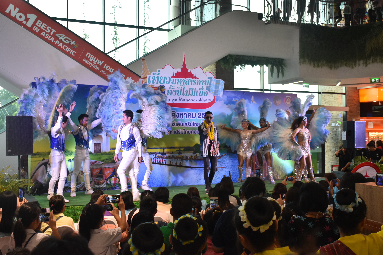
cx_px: 192
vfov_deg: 33.0
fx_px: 431
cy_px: 128
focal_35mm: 40
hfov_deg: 47.9
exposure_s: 1/160
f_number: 6.3
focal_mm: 27
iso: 800
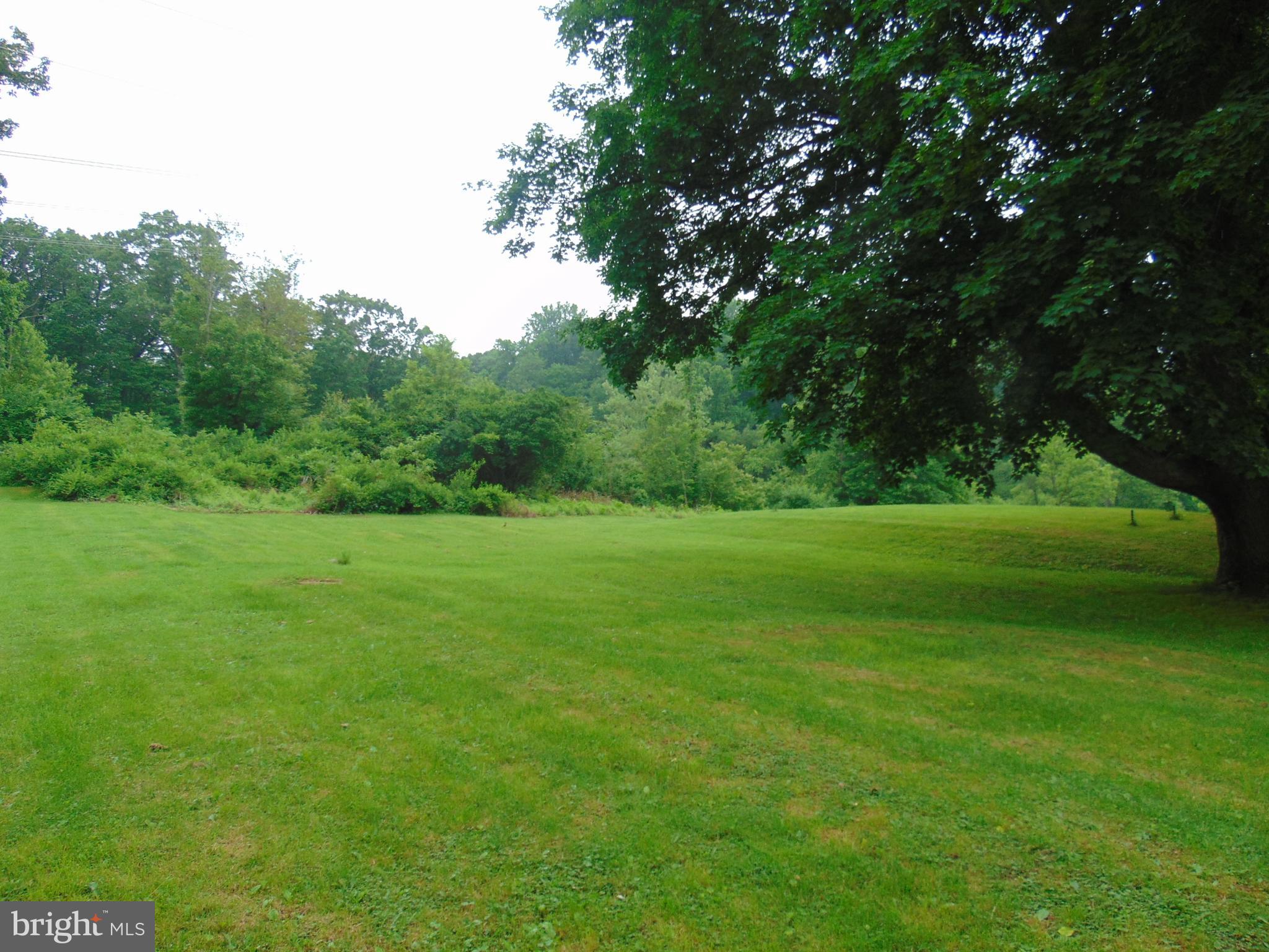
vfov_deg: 54.9
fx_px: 916
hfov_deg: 69.4
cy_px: 476
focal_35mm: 25
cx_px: 634
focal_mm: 4.5
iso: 80
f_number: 3
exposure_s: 1/320
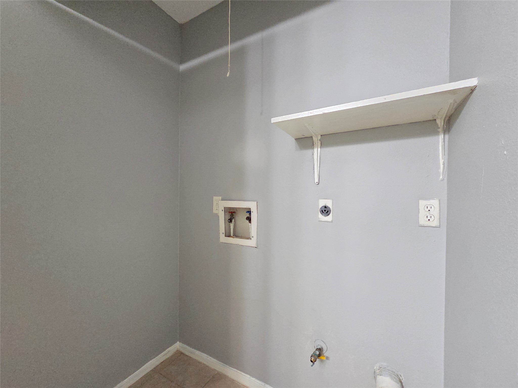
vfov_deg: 89.9
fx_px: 195
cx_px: 259
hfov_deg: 106.2
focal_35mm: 13
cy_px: 194
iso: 1600
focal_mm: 2.2
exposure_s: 1/60
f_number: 2.2
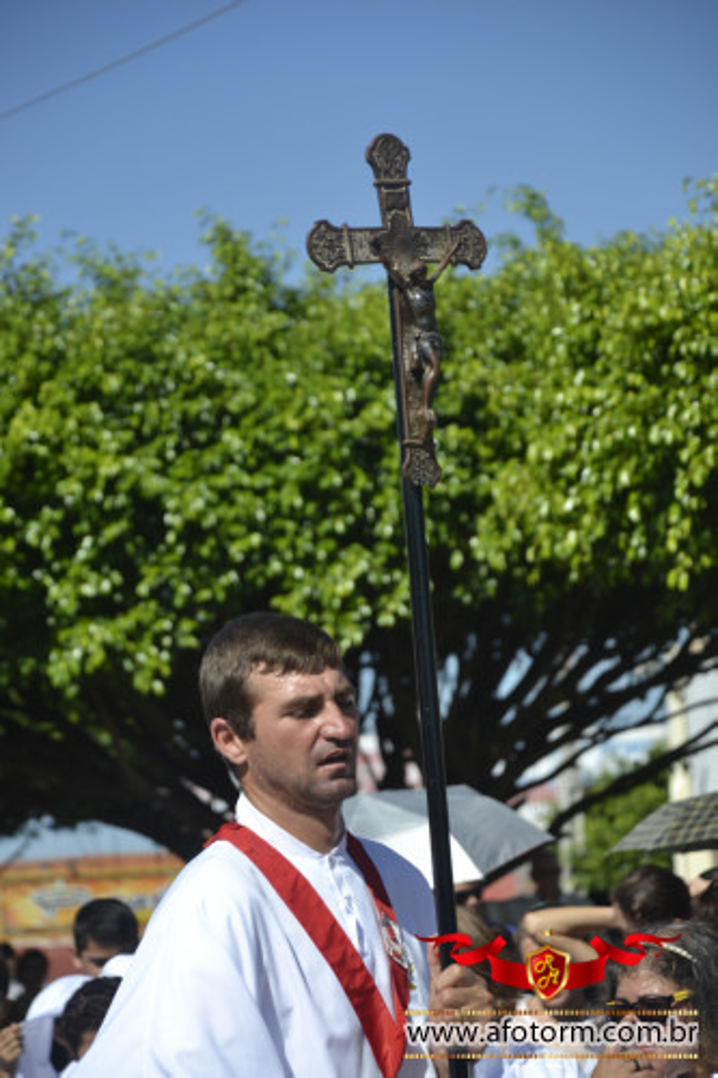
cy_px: 539
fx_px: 4715
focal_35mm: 158
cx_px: 359
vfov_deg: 13.0
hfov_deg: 8.7
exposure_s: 1/500
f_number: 5.6
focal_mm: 105
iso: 100
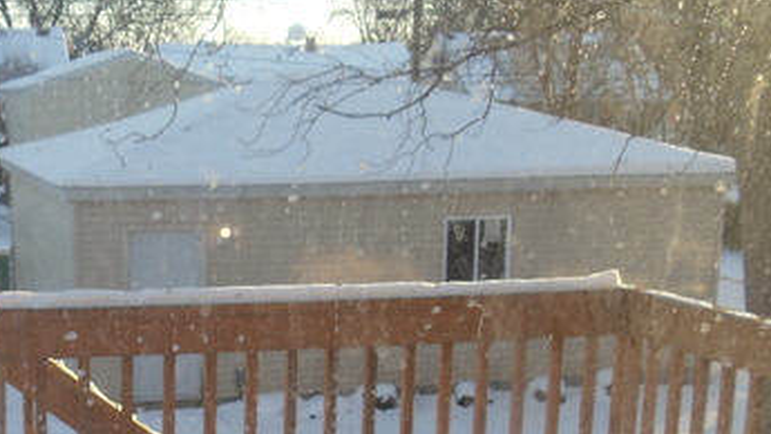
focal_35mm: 89
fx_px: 1819
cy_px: 367
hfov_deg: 23.6
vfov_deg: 13.5
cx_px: 163
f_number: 3.5
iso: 100
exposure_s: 1/250
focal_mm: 6
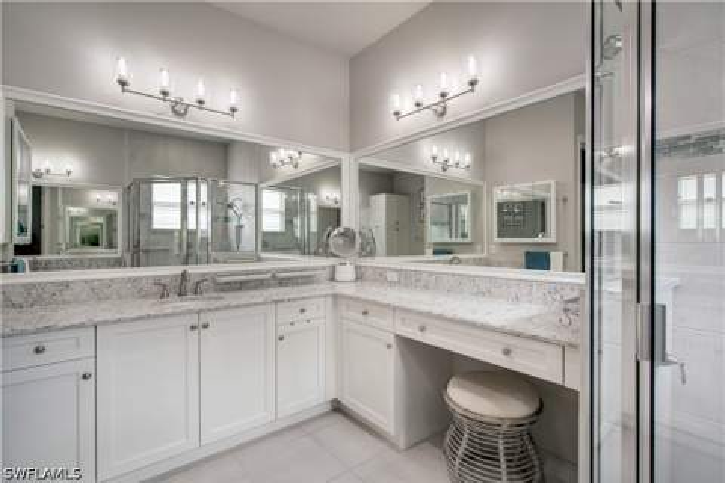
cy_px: 242
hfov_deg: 96.7
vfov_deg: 73.7
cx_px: 362
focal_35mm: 16
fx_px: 322
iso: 400
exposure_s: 1/5
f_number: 8
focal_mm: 16
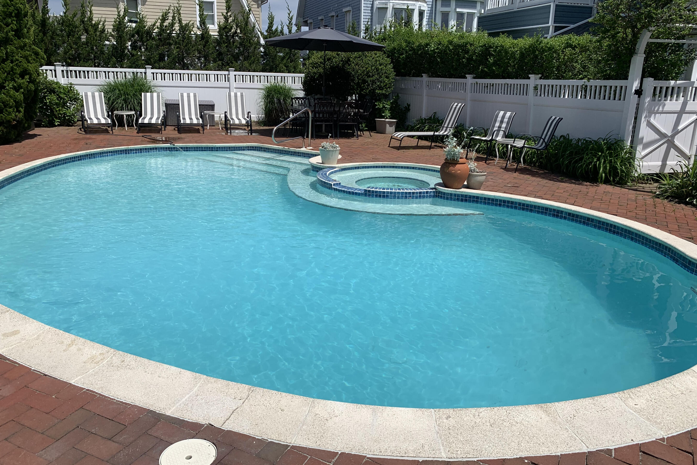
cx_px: 347
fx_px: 542
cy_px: 230
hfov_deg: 65.5
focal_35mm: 28
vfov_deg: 46.4
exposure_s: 1/4902
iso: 25
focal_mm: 4.25
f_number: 1.8
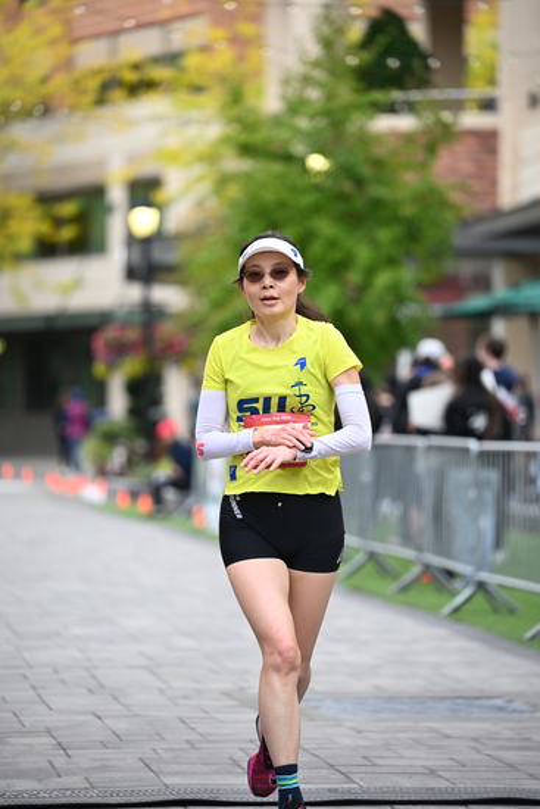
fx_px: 3260
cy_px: 404
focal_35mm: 145
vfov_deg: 14.1
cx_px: 270
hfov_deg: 9.5
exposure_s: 1/1600
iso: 1000
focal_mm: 145
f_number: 2.8
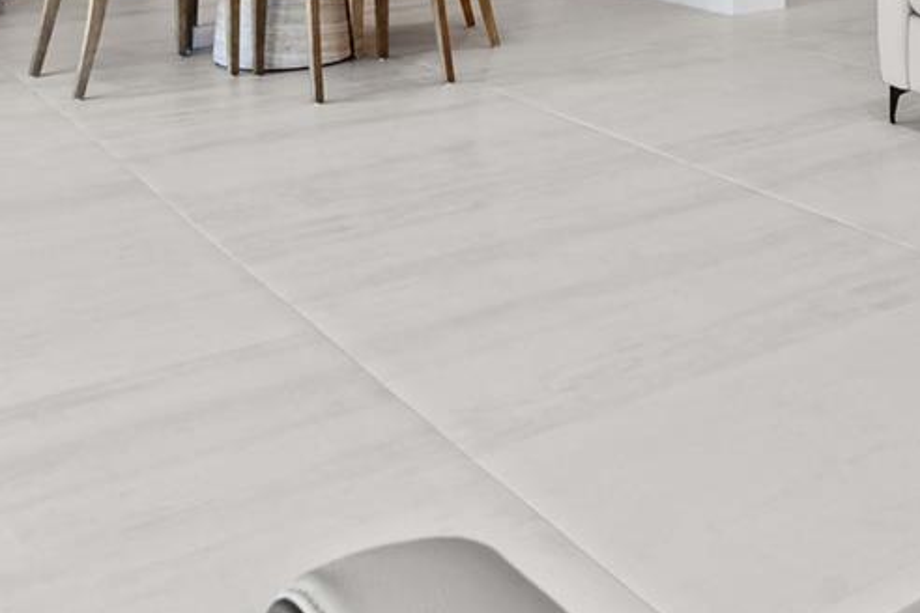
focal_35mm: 52
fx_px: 1329
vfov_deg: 22.6
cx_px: 688
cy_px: -224
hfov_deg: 37.3
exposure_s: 1/6
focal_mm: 16
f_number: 8
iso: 200
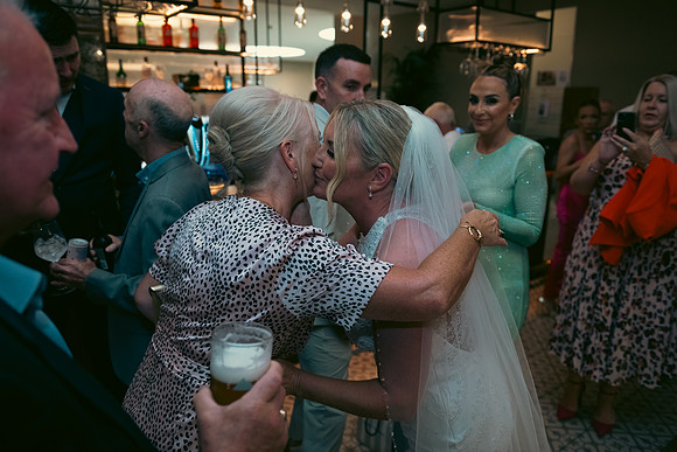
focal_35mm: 24
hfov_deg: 73.7
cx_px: 338
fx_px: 451
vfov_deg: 53.2
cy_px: 226
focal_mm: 24
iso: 800
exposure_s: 1/160
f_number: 3.5
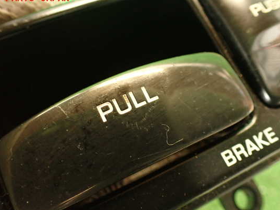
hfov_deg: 51.3
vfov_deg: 39.7
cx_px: 131
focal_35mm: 36
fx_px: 291
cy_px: 109
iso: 640
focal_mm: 5.79
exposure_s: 1/30
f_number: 2.4
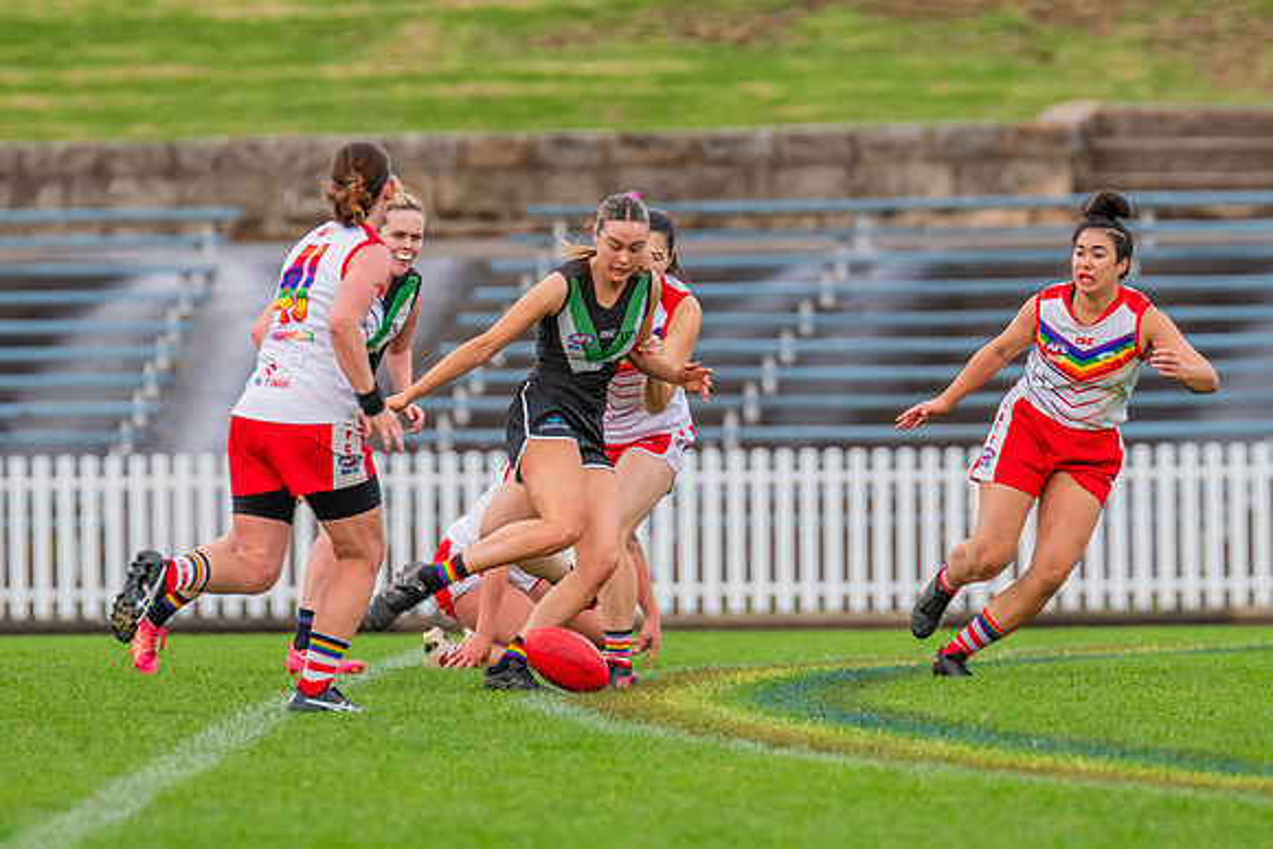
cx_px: 630
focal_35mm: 657
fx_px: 23232
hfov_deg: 3.1
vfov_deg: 2.1
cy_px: 374
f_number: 5.6
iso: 800
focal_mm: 420
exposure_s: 1/1000
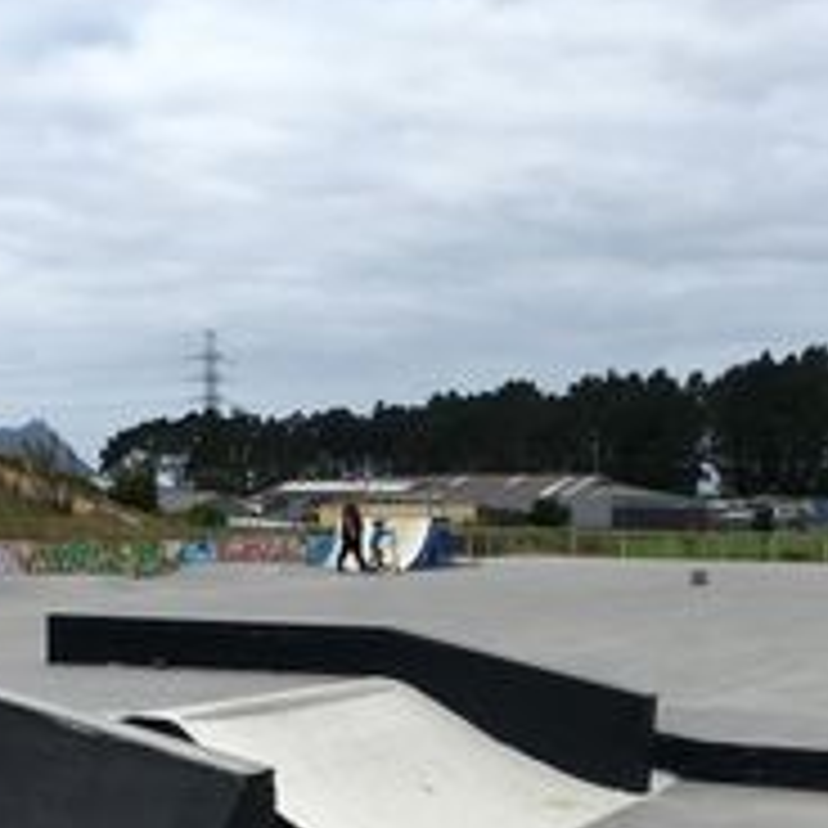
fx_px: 1813
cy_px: 706
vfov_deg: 25.1
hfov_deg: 25.7
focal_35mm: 67
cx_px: 504
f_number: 2.2
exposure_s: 1/785
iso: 25
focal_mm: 4.15
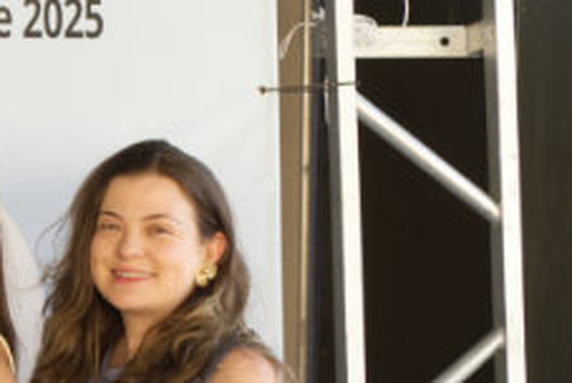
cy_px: 425
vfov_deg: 7.4
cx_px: -562
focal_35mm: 185
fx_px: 2943
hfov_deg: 10.3
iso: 320
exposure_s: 1/100
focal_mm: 35
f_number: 4
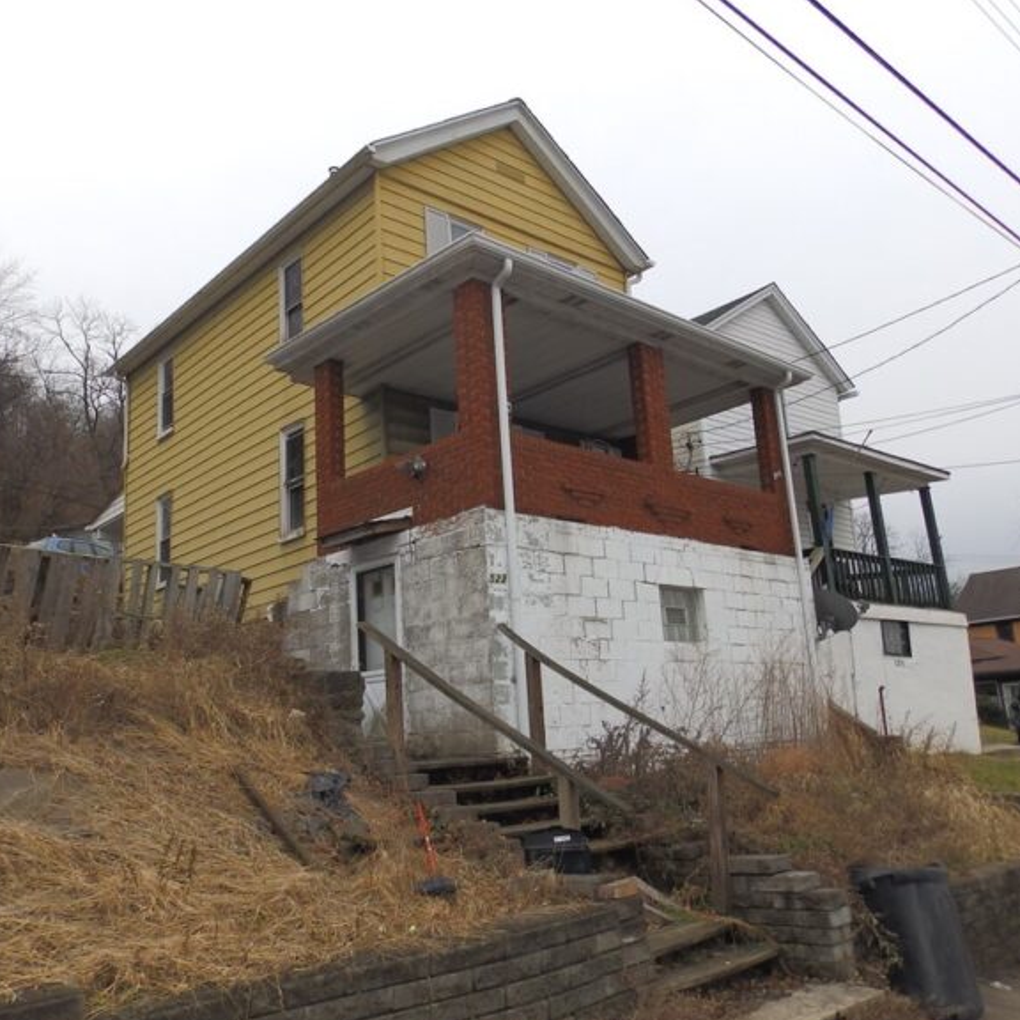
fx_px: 900
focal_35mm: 27
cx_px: 494
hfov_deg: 59.1
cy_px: 501
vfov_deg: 59.1
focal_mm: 4
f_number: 3.4
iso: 100
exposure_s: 1/100
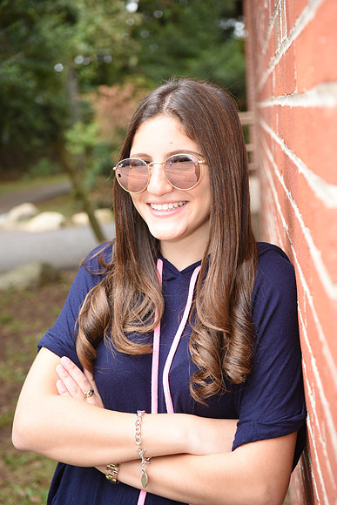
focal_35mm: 55
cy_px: 252
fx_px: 772
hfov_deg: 24.6
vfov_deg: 36.2
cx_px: 168
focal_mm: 55
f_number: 4.5
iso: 500
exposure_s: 1/200
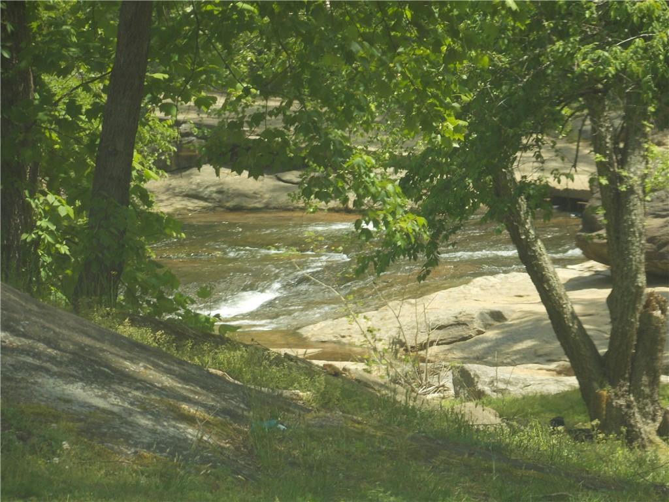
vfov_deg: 3.0
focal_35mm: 489
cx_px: 334
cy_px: 251
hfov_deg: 4.1
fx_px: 9451
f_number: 5.9
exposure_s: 1/125
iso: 100
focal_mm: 87
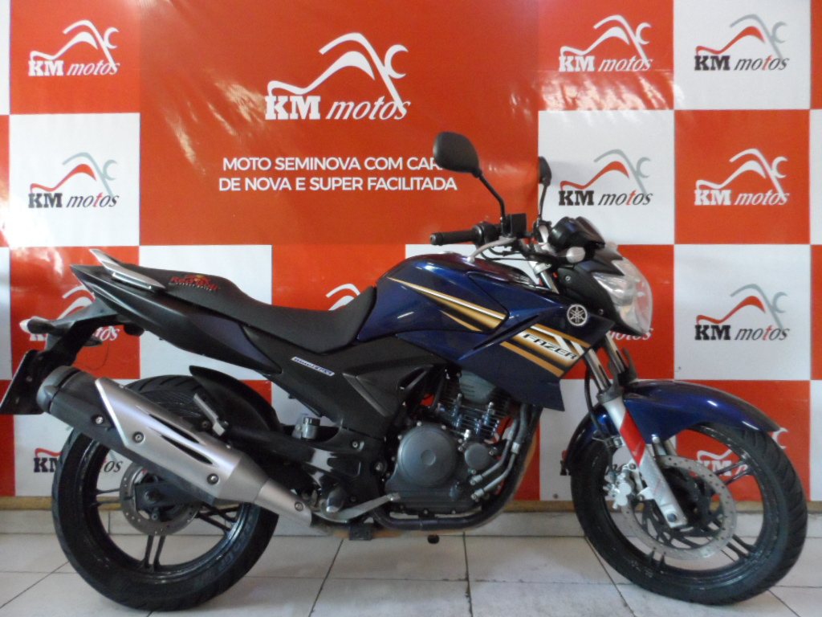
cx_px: 411
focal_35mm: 24
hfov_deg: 71.6
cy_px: 308
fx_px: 570
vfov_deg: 56.8
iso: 480
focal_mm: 4
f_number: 3.2
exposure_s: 1/30
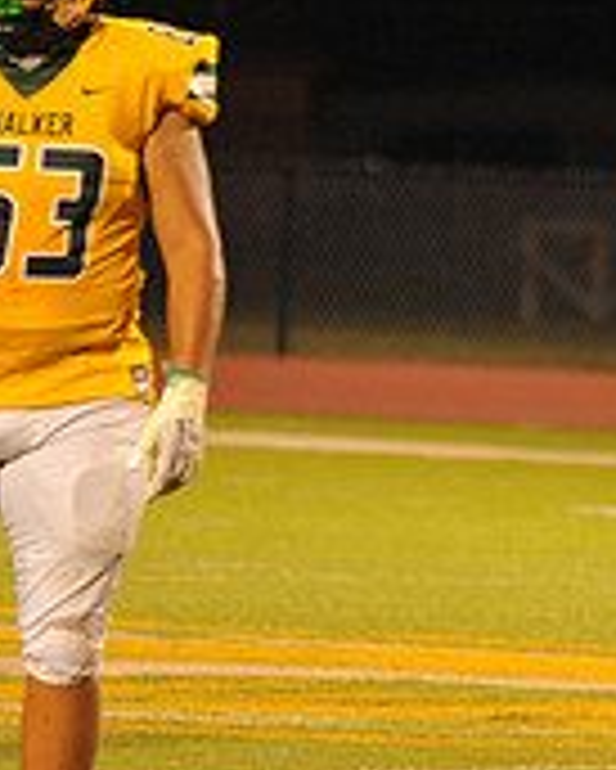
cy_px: 131
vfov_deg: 3.0
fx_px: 14504
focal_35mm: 637
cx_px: 1111
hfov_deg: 2.4
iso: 3200
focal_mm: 200
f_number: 4.5
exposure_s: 1/160
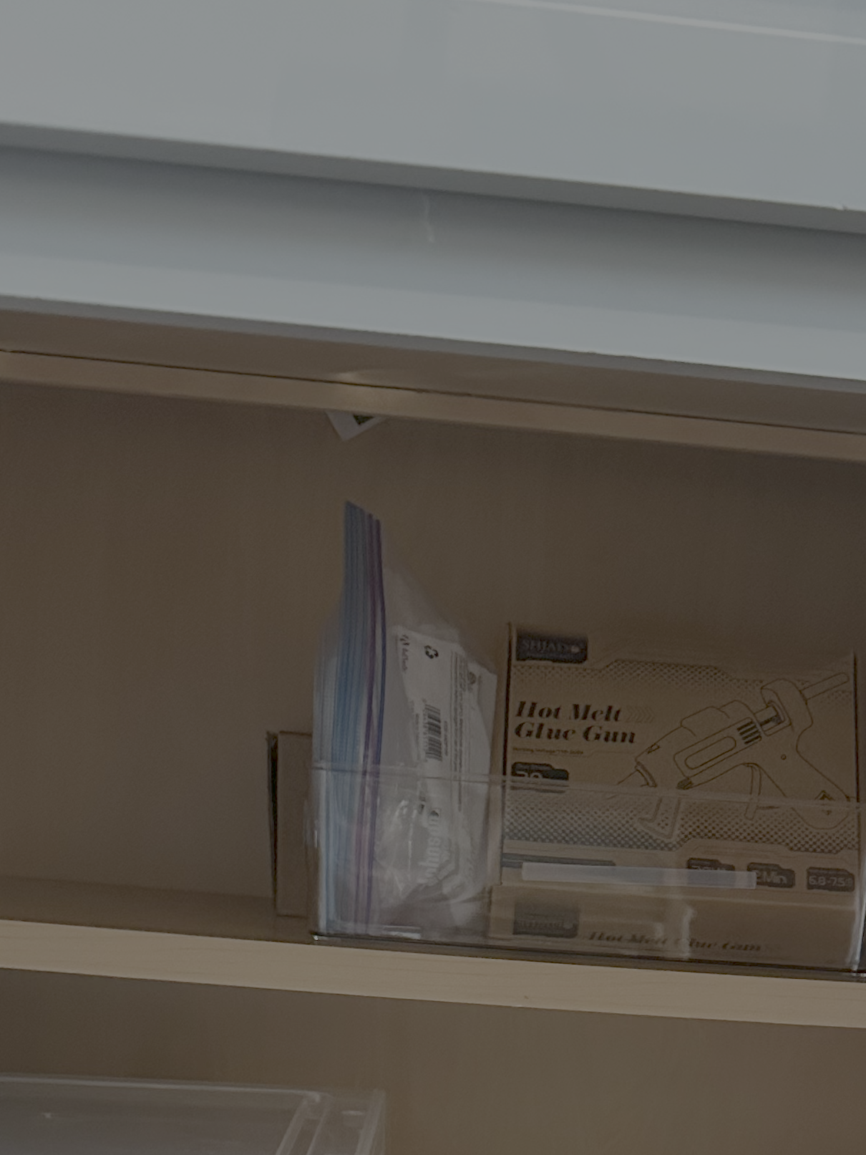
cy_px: 1357
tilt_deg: -13.7
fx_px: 2001
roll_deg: -4.7
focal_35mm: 60
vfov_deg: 28.4
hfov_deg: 24.2
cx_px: 649
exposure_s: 1/40
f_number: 1.78
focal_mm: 6.86
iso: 640
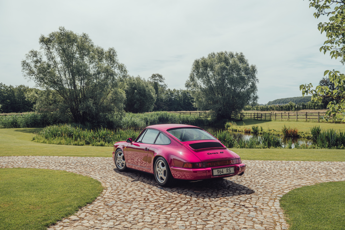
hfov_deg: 55.8
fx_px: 326
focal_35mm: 34
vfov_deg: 38.8
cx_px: 172
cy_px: 115
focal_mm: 34
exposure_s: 1/200
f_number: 5.6
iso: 100
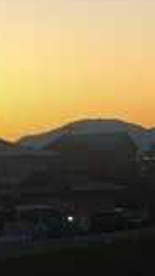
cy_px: 42
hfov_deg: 5.8
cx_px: 411
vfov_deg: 10.9
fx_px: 1442
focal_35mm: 197
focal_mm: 4.15
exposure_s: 1/15
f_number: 2.2
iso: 50
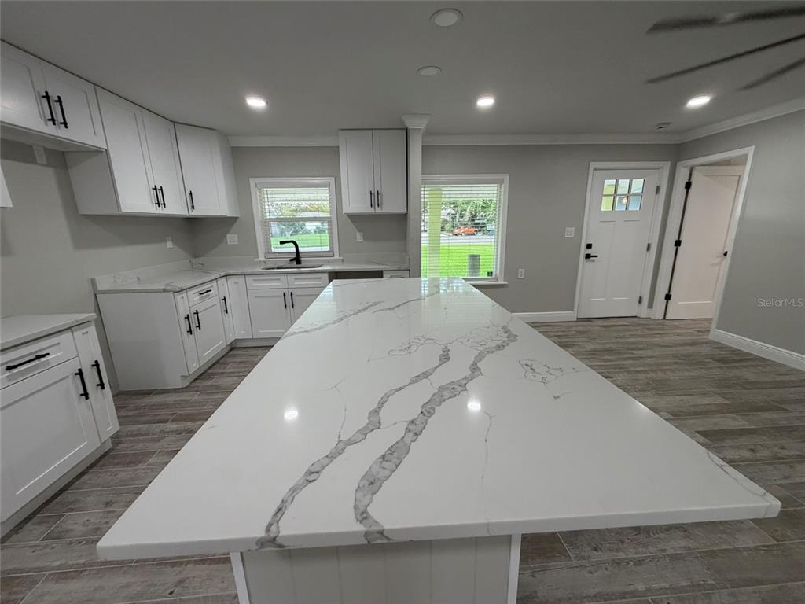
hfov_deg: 102.1
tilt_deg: -13.3
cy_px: 302
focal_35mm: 14
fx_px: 326
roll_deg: +1.8
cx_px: 402
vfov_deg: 85.7
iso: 250
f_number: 2.2
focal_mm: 2.22
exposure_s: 1/120
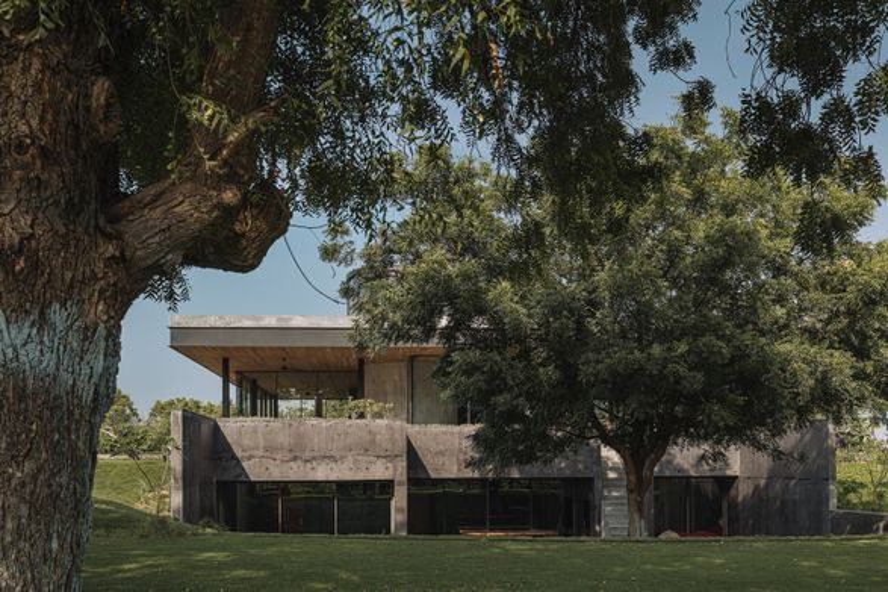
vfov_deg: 33.4
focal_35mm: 40
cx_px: 444
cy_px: 296
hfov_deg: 48.5
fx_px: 986
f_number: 10
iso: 100
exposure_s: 1/25
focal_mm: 40
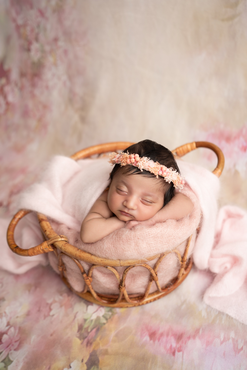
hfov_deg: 37.9
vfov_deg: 54.4
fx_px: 360
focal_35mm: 35
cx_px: 124
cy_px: 185
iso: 100
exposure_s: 1/160
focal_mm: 35
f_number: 2.2
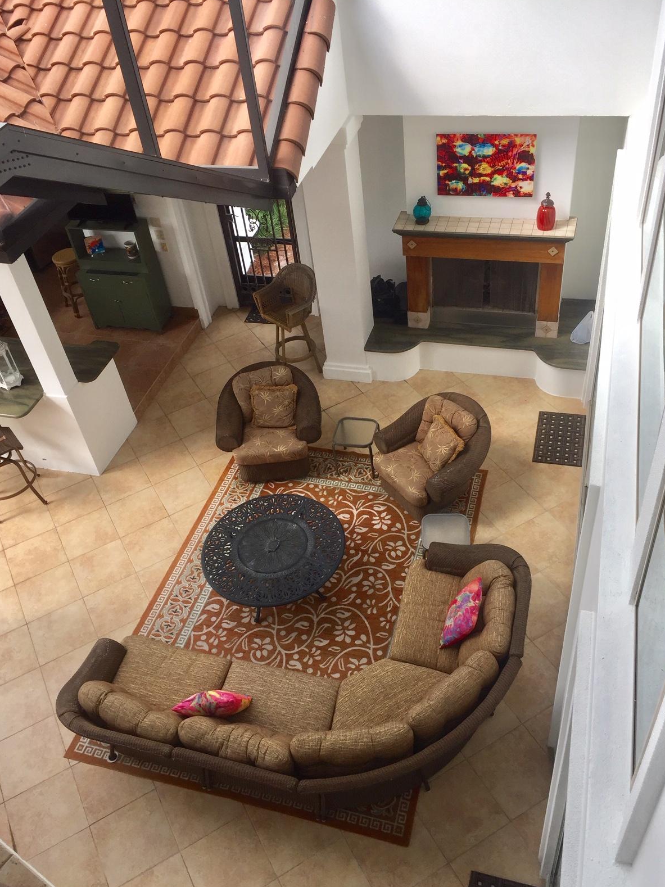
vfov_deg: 60.0
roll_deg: +9.7
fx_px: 769
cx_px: 333
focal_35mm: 30
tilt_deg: -42.4
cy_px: 451
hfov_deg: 46.8
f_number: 2.2
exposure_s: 1/206
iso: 32
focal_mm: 4.15
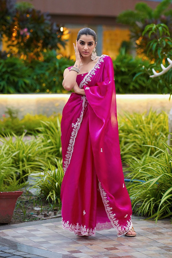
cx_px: 86
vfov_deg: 23.9
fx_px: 609
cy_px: 129
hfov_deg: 16.1
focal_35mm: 85
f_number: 2
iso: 1600
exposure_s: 1/160
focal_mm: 85
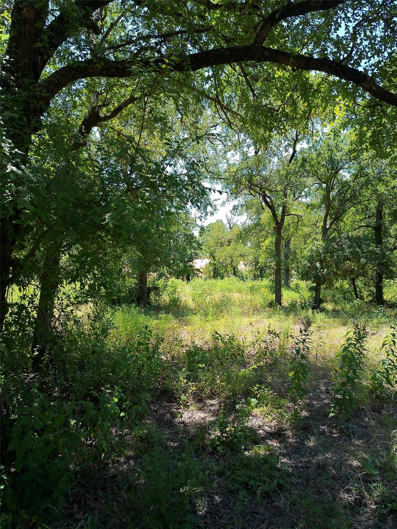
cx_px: 198
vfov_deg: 67.3
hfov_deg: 53.1
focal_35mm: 26
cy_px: 264
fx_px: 398
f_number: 2
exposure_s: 1/558
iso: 100
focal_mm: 6.8
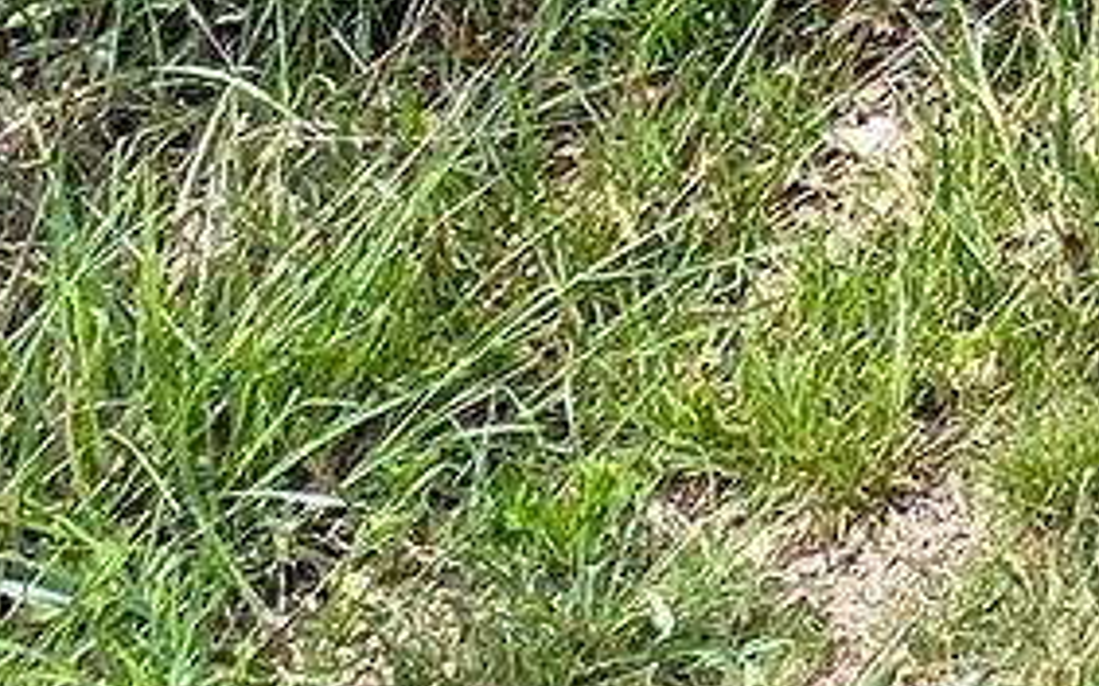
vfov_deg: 9.4
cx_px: 2432
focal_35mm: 100
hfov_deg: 15.1
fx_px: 2994
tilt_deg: +6.3
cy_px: -1532
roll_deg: +1.3
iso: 32
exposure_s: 1/302
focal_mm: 1.57
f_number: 1.8
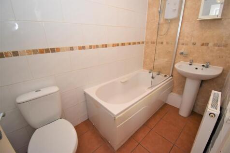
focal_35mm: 15
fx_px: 96
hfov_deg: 100.4
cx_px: 115
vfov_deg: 77.3
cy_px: 76
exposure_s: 1/60
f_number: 4.5
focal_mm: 10
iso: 1250
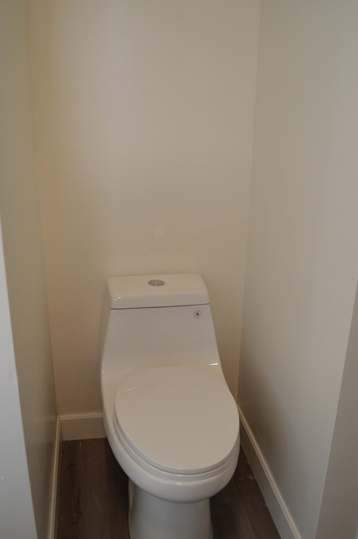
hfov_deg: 41.0
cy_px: 266
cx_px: 171
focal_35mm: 32
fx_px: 478
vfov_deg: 58.8
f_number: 4.5
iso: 400
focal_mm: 20
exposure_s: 1/80
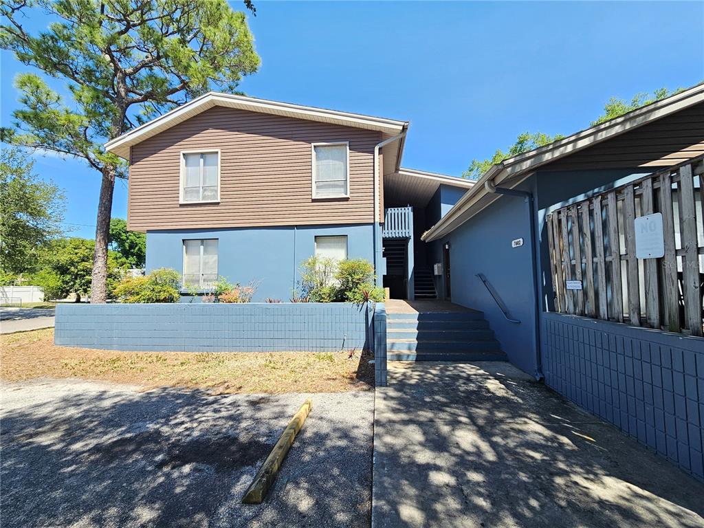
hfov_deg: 106.2
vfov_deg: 89.9
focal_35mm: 13
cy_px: 264
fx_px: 264
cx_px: 352
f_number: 2.2
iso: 50
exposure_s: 1/503
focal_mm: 2.2
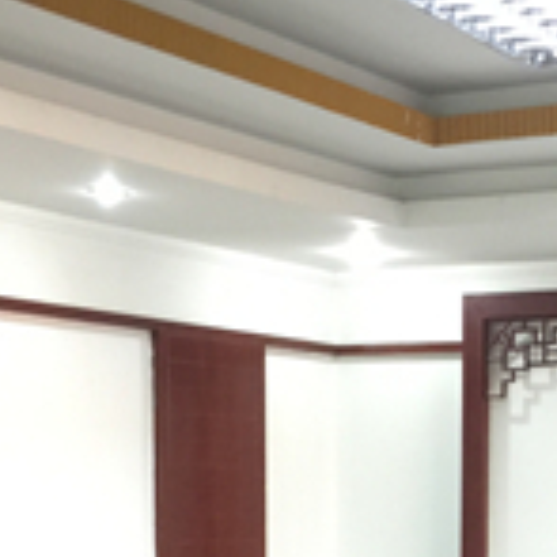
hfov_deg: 19.4
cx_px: 561
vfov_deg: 18.9
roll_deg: -1.6
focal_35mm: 87
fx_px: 1584
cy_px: 665
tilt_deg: -5.5
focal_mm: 4.15
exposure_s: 1/17
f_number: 2.2
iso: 125
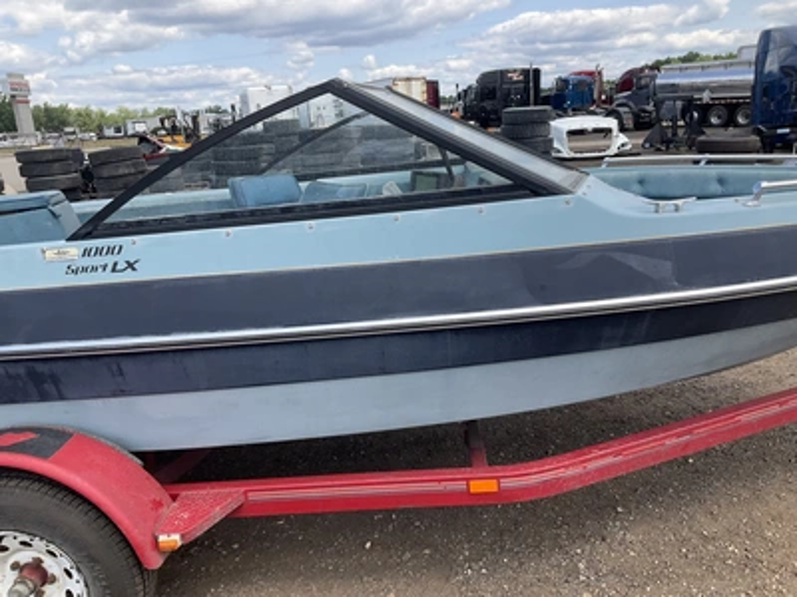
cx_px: 398
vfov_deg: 48.2
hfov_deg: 61.7
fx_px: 668
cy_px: 298
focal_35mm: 29
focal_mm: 3
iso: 25
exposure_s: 1/883
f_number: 1.8
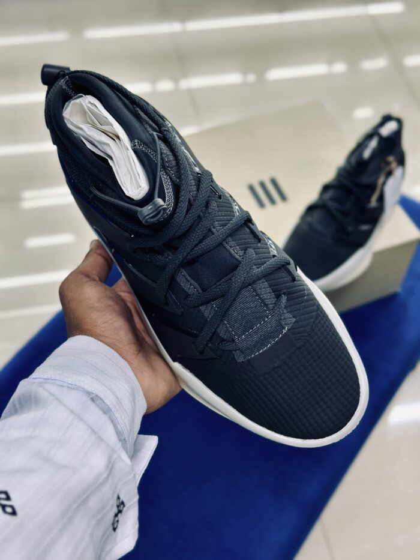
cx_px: 210
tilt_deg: -52.6
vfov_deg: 39.7
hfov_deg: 30.3
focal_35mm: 48
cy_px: 280
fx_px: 776
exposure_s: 1/100
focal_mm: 6.86
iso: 80
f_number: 1.78
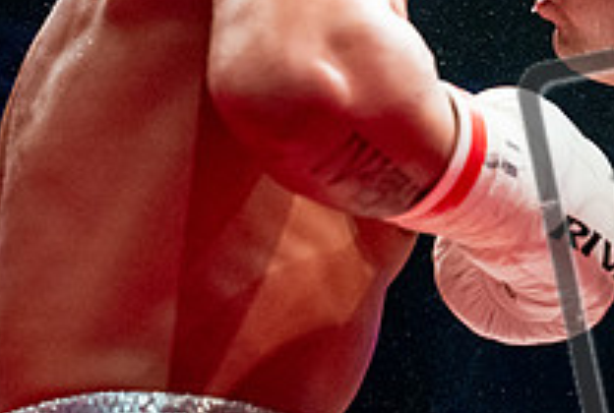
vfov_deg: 7.8
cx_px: 753
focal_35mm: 176
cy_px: -37
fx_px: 3010
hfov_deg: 11.4
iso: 4000
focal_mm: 50
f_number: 2.8
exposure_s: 1/1000
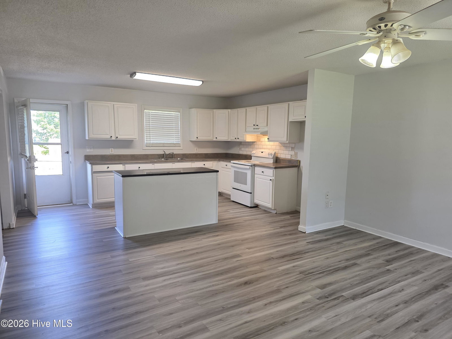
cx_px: 226
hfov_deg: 73.9
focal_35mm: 23
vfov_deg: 58.9
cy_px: 170
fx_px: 300
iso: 125
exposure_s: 1/120
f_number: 1.7
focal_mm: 6.3
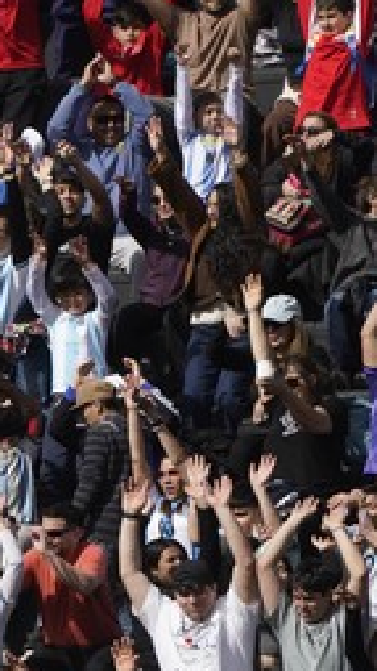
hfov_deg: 0.9
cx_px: -546
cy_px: 311
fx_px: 24065
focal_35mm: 1351
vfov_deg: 1.6
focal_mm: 456
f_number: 6.3
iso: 400
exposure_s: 1/2000
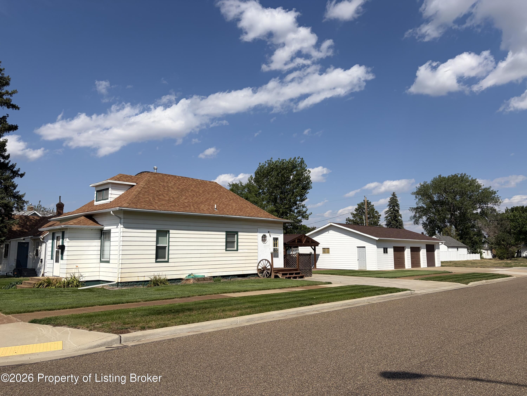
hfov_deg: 67.3
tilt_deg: +8.8
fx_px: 396
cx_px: 264
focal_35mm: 26
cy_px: 198
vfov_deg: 53.1
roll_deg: +1.6
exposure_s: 1/7813
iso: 64
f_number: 1.6
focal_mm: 5.96
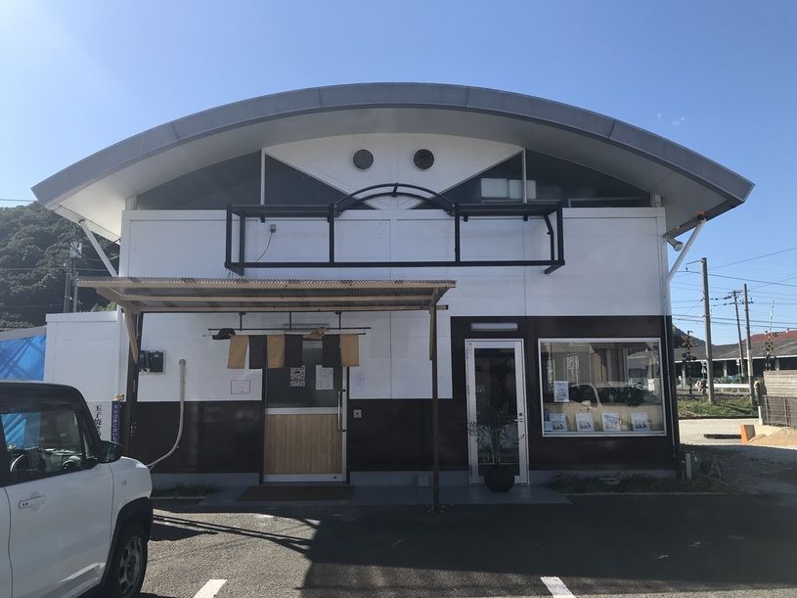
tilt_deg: +9.0
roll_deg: +1.2
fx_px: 645
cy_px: 299
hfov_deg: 63.5
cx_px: 398
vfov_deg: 49.7
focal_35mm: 28
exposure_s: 1/1709
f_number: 1.8
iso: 20
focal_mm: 3.99
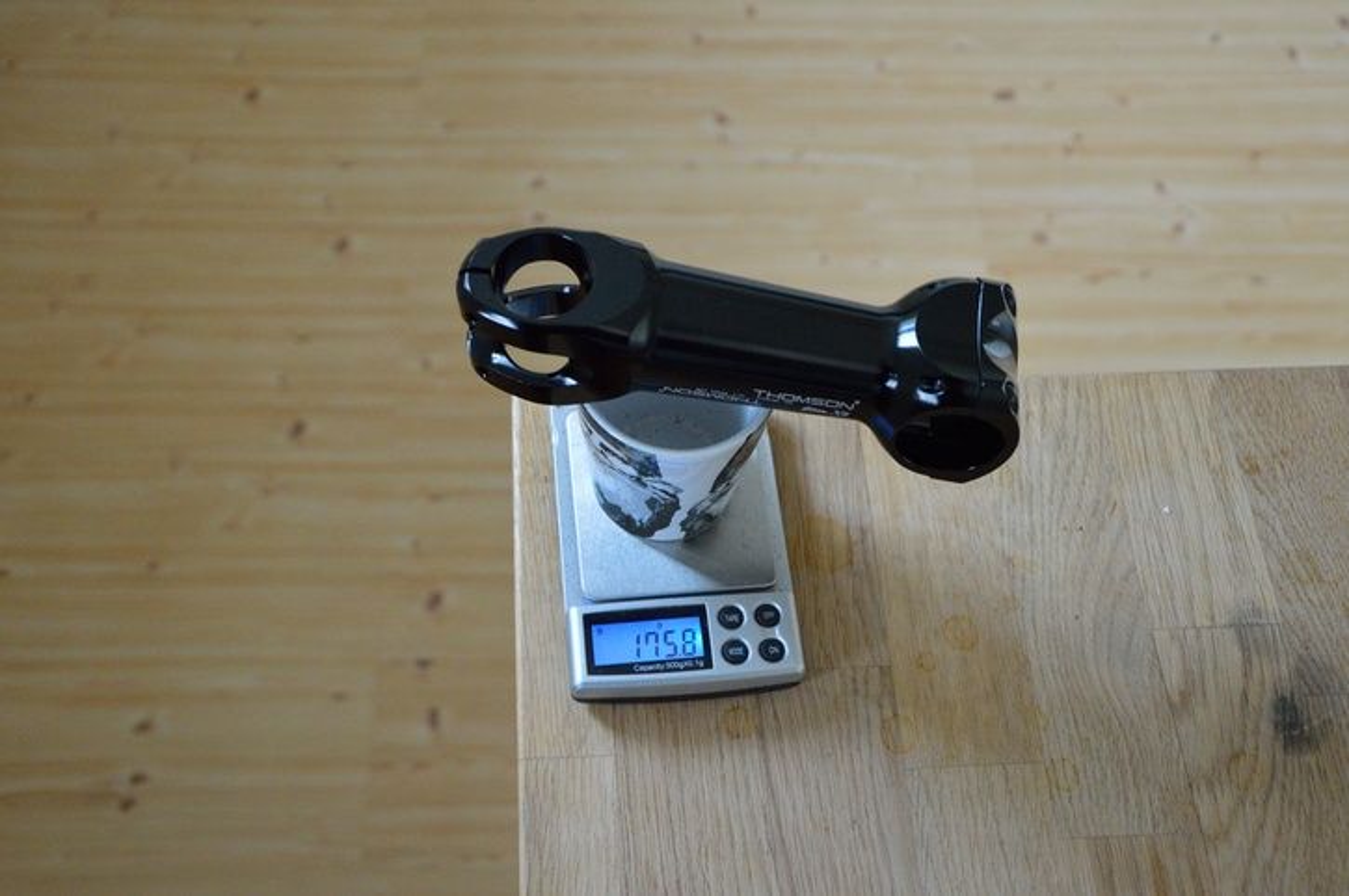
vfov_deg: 31.8
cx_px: 674
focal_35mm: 42
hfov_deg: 46.4
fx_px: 1572
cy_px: 448
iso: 3200
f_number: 5
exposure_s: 1/200
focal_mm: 28
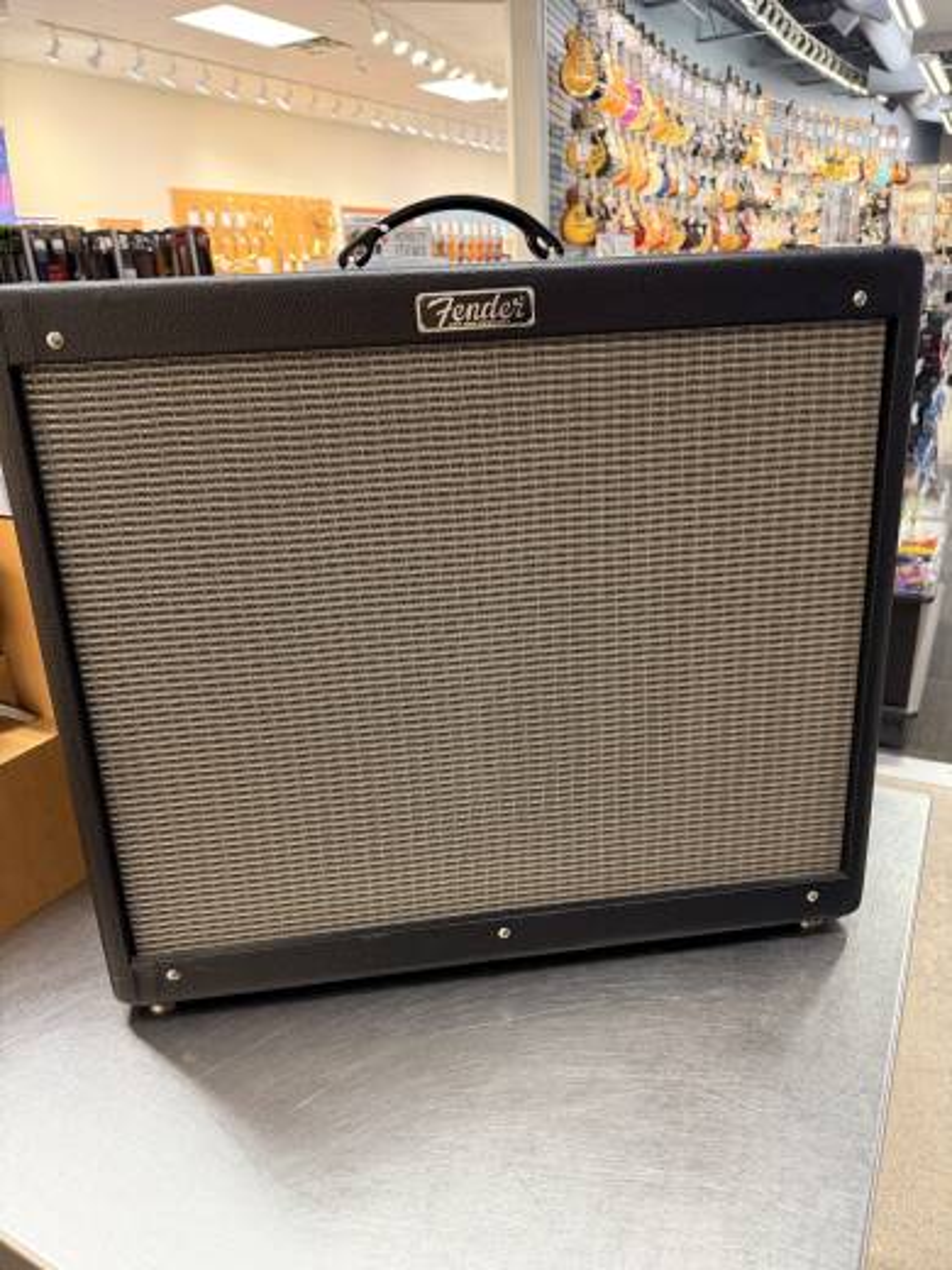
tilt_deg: -21.4
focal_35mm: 24
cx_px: 476
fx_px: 880
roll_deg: +3.2
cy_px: 635
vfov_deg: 71.6
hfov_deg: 56.8
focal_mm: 6.76
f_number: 1.78
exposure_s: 1/60
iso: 250
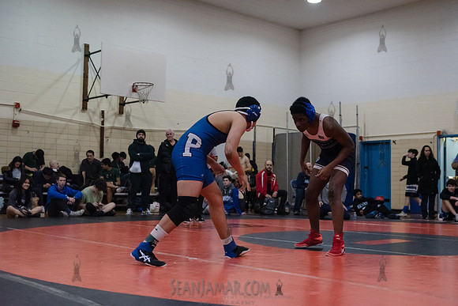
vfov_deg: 29.9
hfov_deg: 43.6
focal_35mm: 45
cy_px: 153
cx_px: 229
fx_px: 573
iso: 8000
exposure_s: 1/400
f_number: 3.2
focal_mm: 45
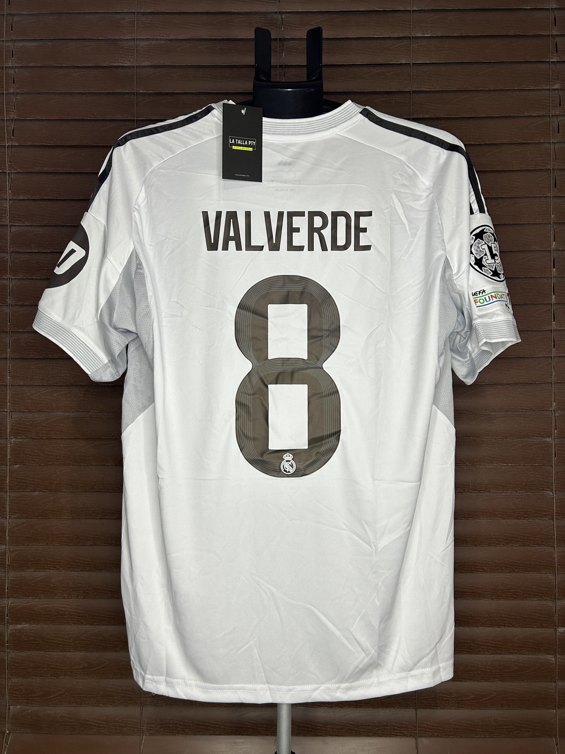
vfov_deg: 67.3
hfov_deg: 53.1
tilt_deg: +1.2
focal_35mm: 26
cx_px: 282
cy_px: 377
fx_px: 566
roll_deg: +0.6
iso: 64
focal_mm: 5.7
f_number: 1.5
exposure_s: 1/120
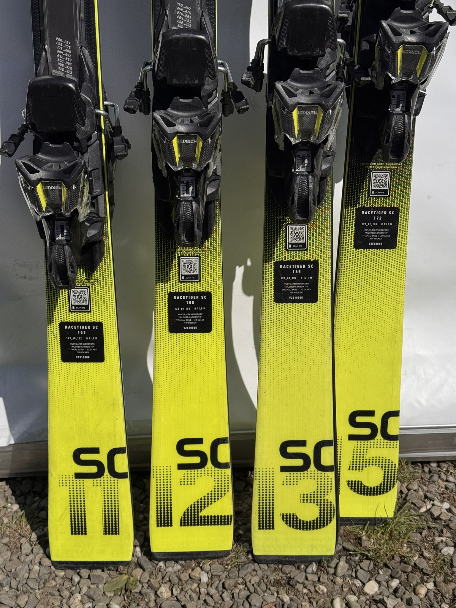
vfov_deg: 39.7
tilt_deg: -25.5
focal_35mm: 48
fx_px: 843
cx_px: 228
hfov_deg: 30.3
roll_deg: -1.3
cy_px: 304
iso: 80
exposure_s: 1/12500
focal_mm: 6.76
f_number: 1.78
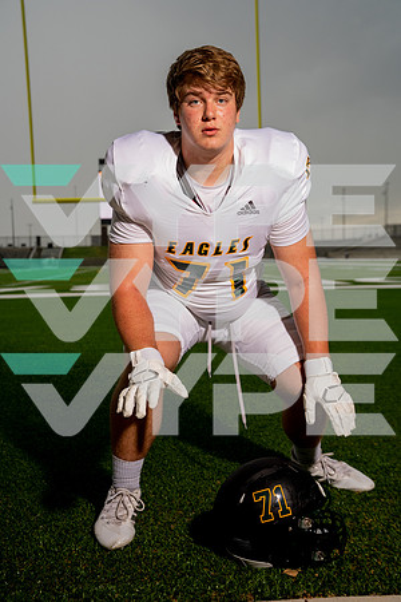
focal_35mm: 43
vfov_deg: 45.4
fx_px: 718
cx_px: 200
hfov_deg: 31.2
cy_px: 301
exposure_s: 1/1600
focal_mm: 43
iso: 1000
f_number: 4.5
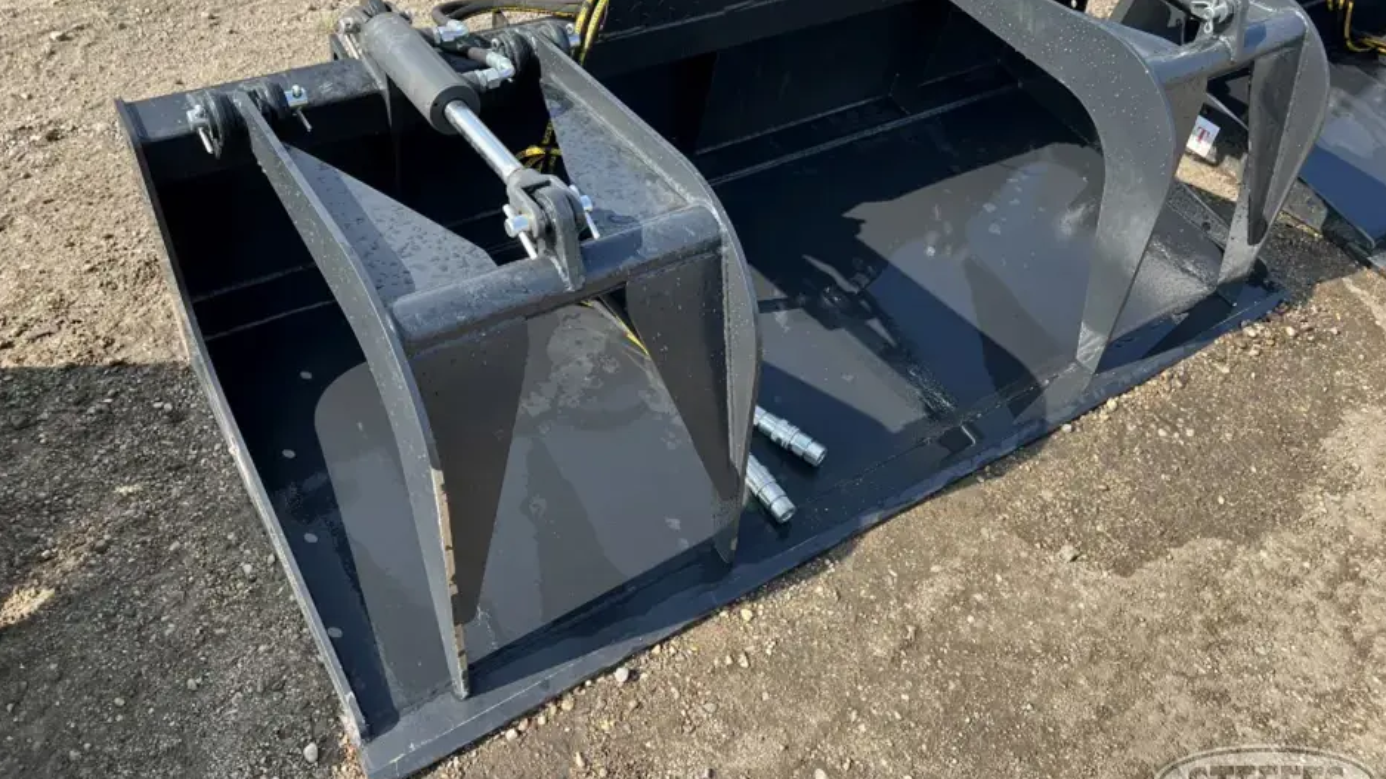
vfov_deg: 40.0
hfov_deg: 66.1
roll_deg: -6.1
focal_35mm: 29
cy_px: 313
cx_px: 705
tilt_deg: -39.7
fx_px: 1065
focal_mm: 5.7
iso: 50
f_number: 1.5
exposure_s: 1/1196
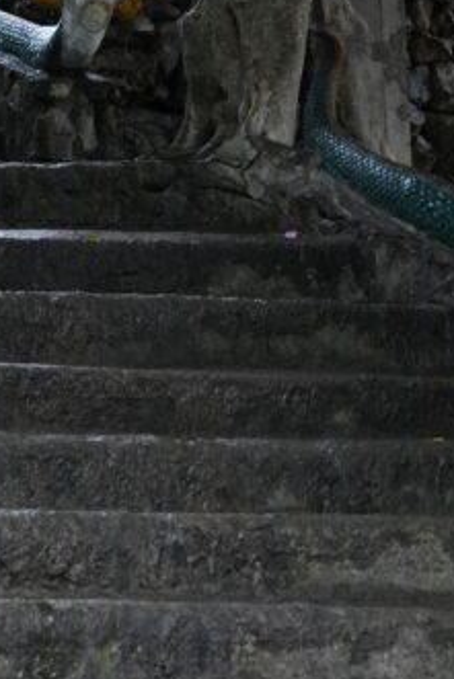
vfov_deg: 14.6
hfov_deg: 9.9
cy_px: -127
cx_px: -147
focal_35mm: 136
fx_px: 2570
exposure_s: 1/160
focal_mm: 44
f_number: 4
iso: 3200
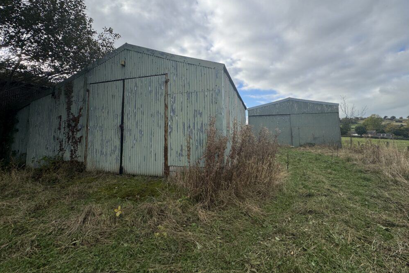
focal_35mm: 15
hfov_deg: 100.4
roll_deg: +0.7
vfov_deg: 76.9
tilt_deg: +4.5
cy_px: 116
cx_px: 209
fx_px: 170
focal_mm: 2.22
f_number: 2.2
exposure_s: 1/910
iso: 50
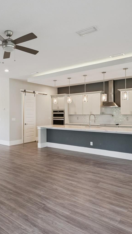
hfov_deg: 43.0
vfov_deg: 71.9
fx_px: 162
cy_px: 113
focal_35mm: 26
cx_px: 34
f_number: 9
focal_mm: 16
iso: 1000
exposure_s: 1/50
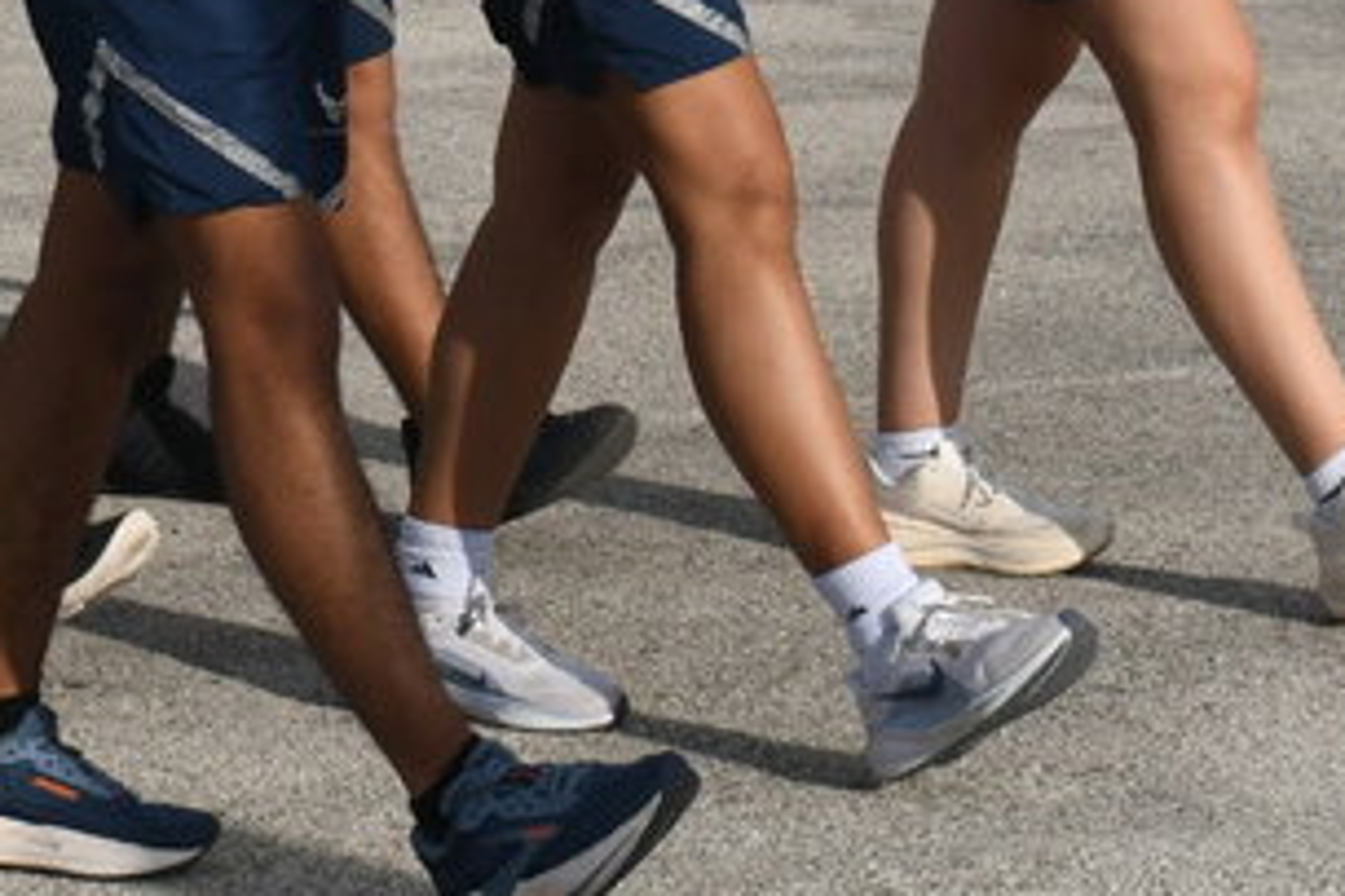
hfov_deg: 10.4
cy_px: -457
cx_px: 18
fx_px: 7356
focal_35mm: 197
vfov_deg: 6.9
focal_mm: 40
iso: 400
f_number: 13
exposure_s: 1/500
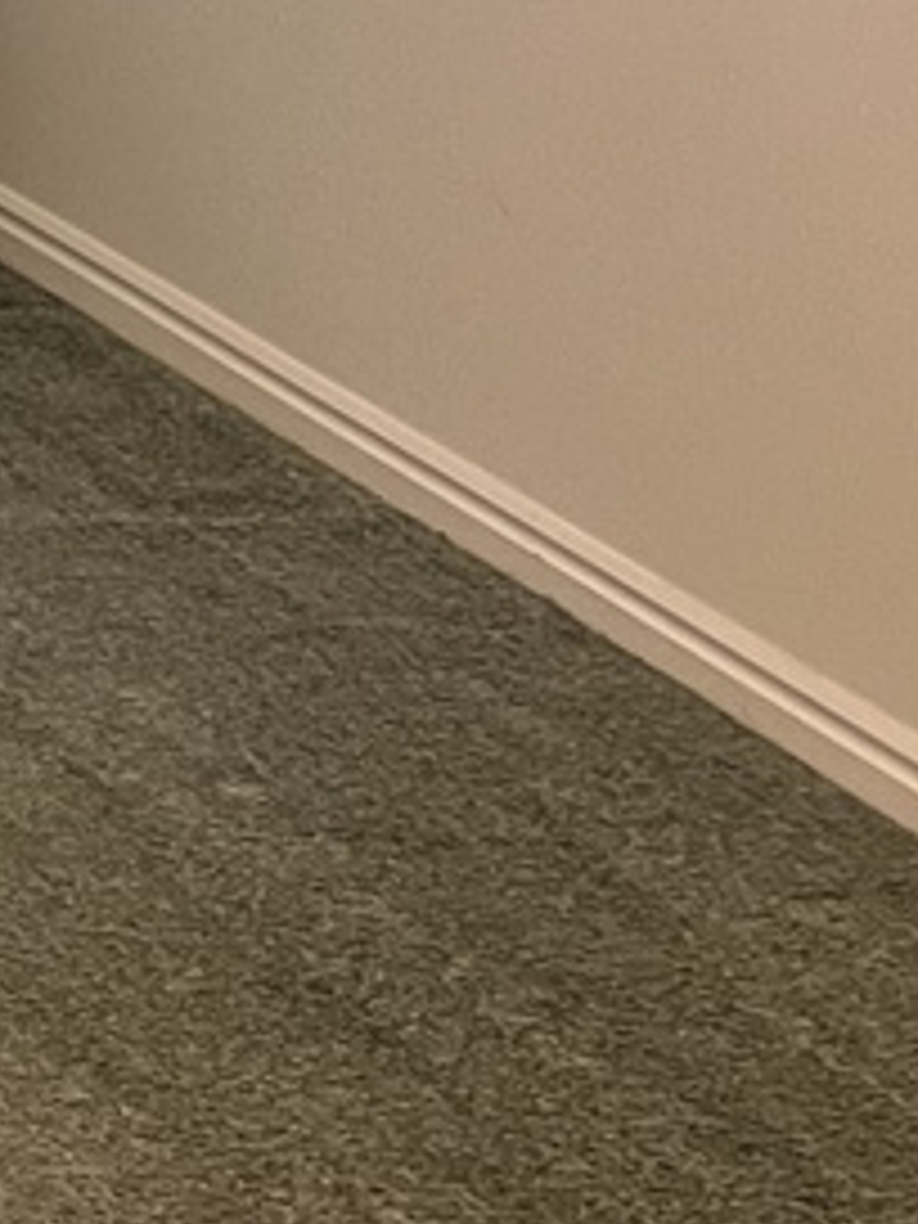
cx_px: -1364
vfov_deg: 13.2
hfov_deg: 9.0
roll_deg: -0.1
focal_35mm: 147
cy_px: -148
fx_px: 5198
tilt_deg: -9.0
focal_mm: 5.1
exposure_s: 1/60
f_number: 1.6
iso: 250
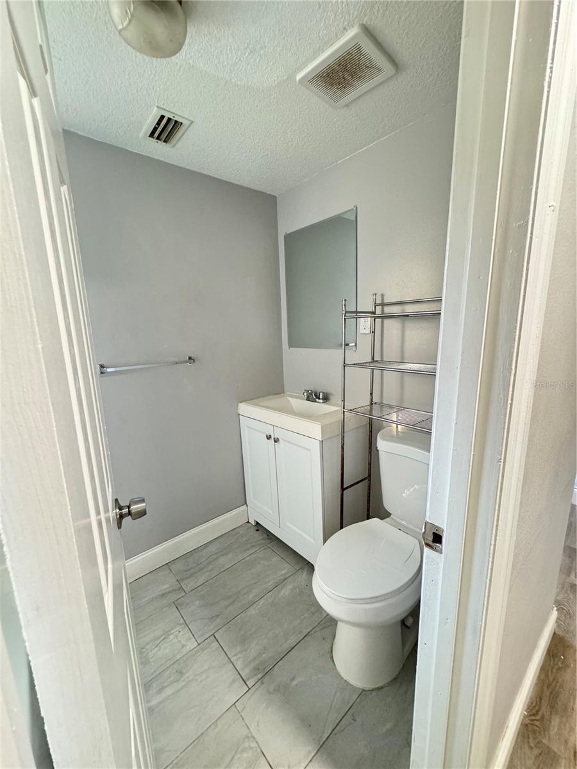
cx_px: 288
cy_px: 384
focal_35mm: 14
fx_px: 311
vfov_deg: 102.1
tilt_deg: -10.4
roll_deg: +1.5
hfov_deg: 85.7
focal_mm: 2.22
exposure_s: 1/60
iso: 640
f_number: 2.2
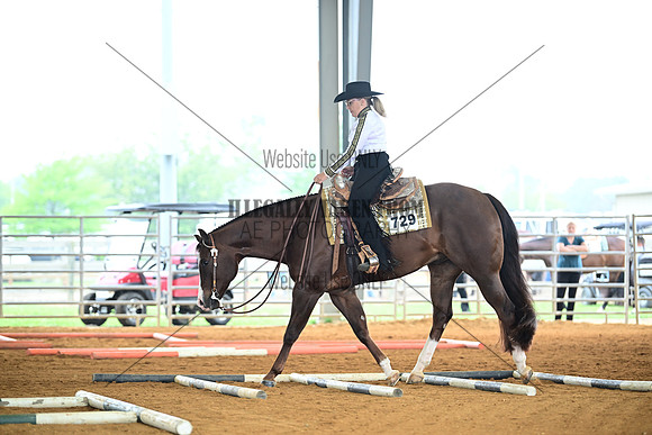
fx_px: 2717
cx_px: 326
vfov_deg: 9.2
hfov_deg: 13.7
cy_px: 218
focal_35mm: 150
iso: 640
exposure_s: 1/309
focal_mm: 150
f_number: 3.2
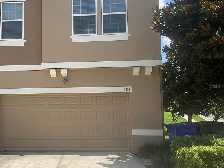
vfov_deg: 32.9
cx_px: 60
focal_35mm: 44
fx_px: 285
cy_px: 86
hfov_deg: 41.9
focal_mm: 3
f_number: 1.8
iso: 16
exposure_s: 1/1675
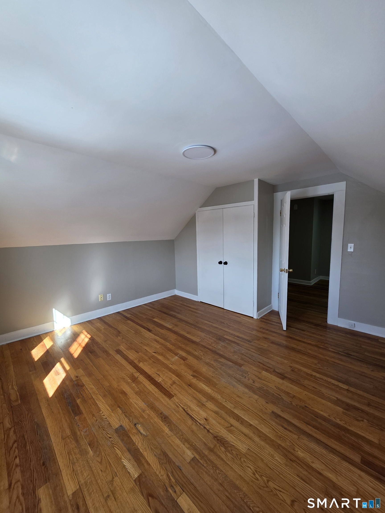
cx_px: 192
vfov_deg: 106.2
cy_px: 256
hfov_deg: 89.9
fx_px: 193
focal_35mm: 13
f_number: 1.9
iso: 50
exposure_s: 1/120
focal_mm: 2.2
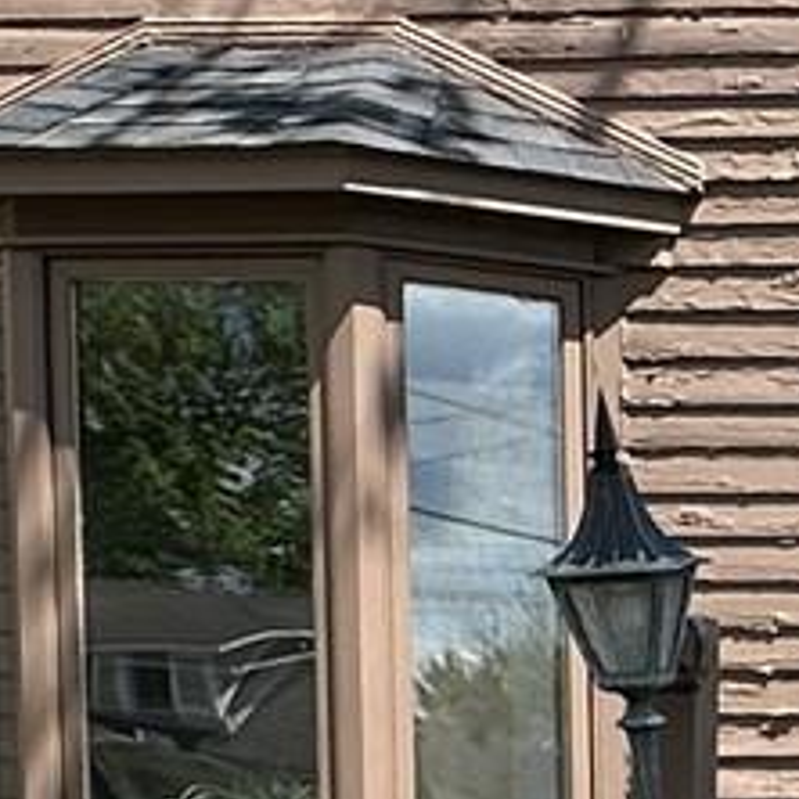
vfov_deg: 14.7
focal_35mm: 114
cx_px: 1659
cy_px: 1001
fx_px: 2977
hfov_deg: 13.0
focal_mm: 2.22
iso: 40
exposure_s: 1/581
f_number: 2.2
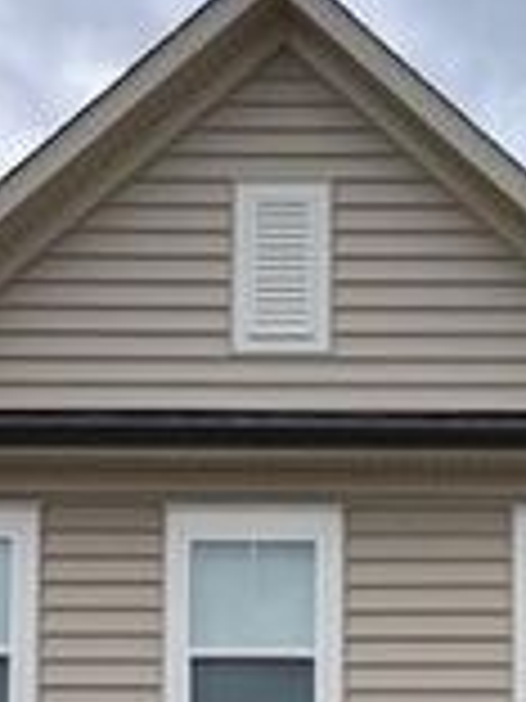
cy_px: 1127
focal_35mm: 111
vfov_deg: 15.9
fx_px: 2249
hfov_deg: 12.7
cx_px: 755
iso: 50
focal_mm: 5.7
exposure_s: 1/4630
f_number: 1.5
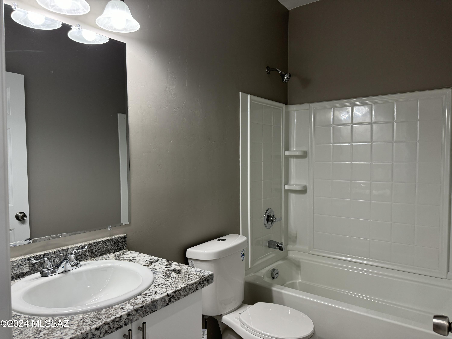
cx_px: 226
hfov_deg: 71.6
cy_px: 170
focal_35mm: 24
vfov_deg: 56.8
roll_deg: +0.0
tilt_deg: -2.9
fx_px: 313
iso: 160
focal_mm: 6.86
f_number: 1.78
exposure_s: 1/120
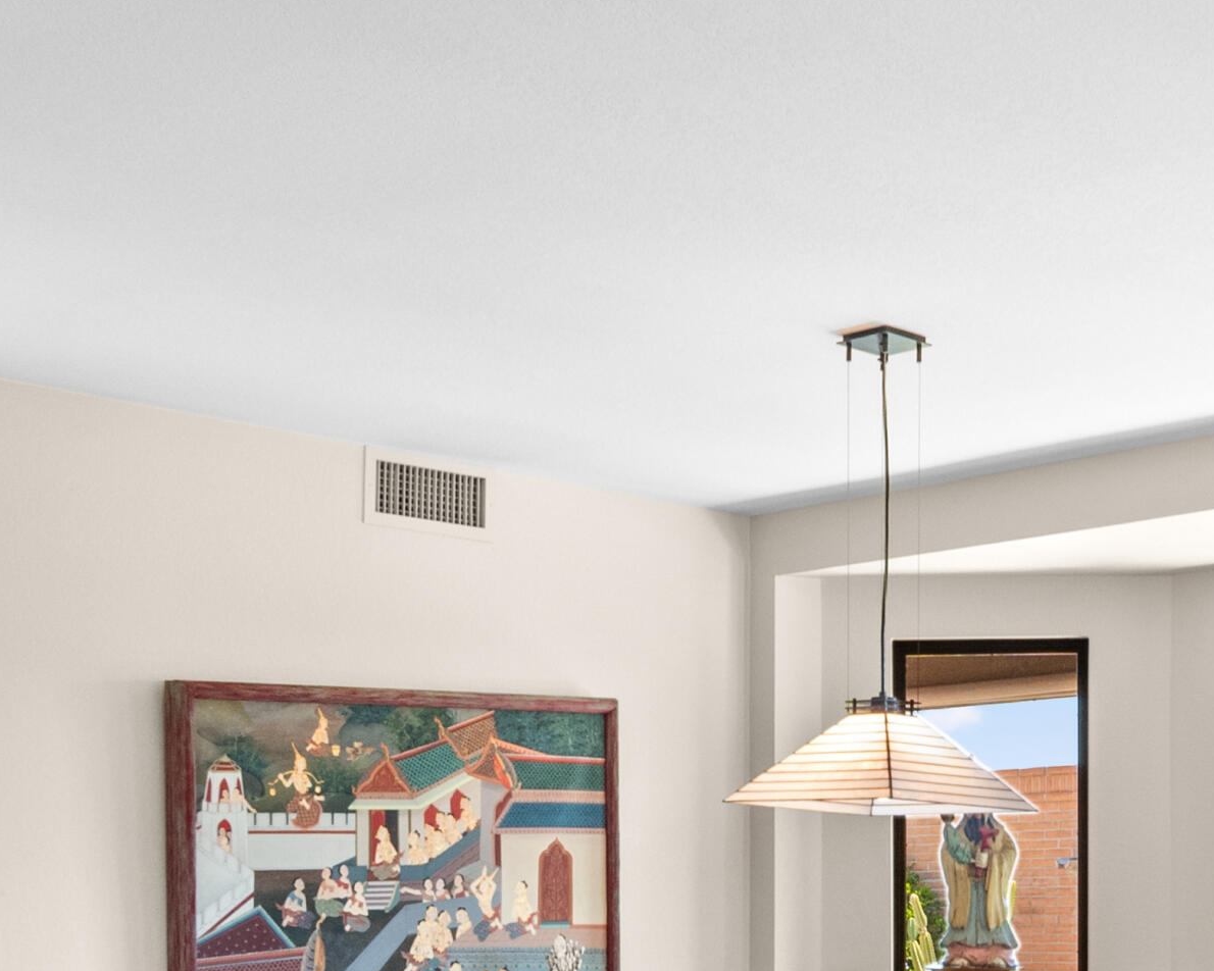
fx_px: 2551
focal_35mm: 71
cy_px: 956
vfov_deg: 20.9
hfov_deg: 26.6
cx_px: 832
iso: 1000
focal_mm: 20
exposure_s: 1/8
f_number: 11
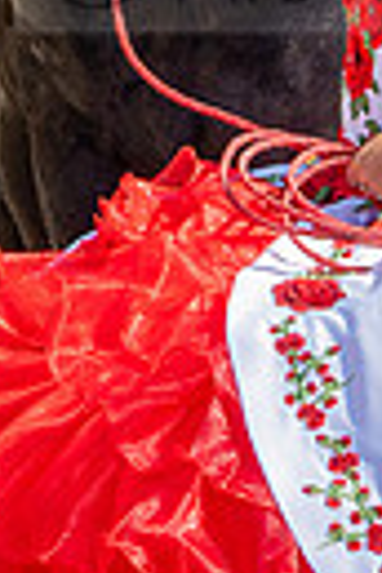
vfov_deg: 4.7
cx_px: 309
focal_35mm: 438
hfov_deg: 3.1
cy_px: -162
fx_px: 6971
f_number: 11
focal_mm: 70
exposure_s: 1/200
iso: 250
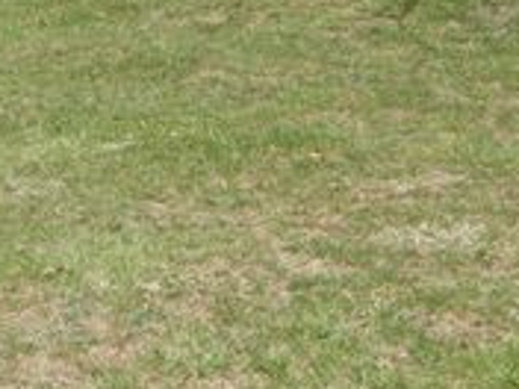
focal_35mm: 128
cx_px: -91
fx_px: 1919
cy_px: -128
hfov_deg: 14.9
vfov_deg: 11.3
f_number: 4
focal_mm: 8
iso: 80
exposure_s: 1/500
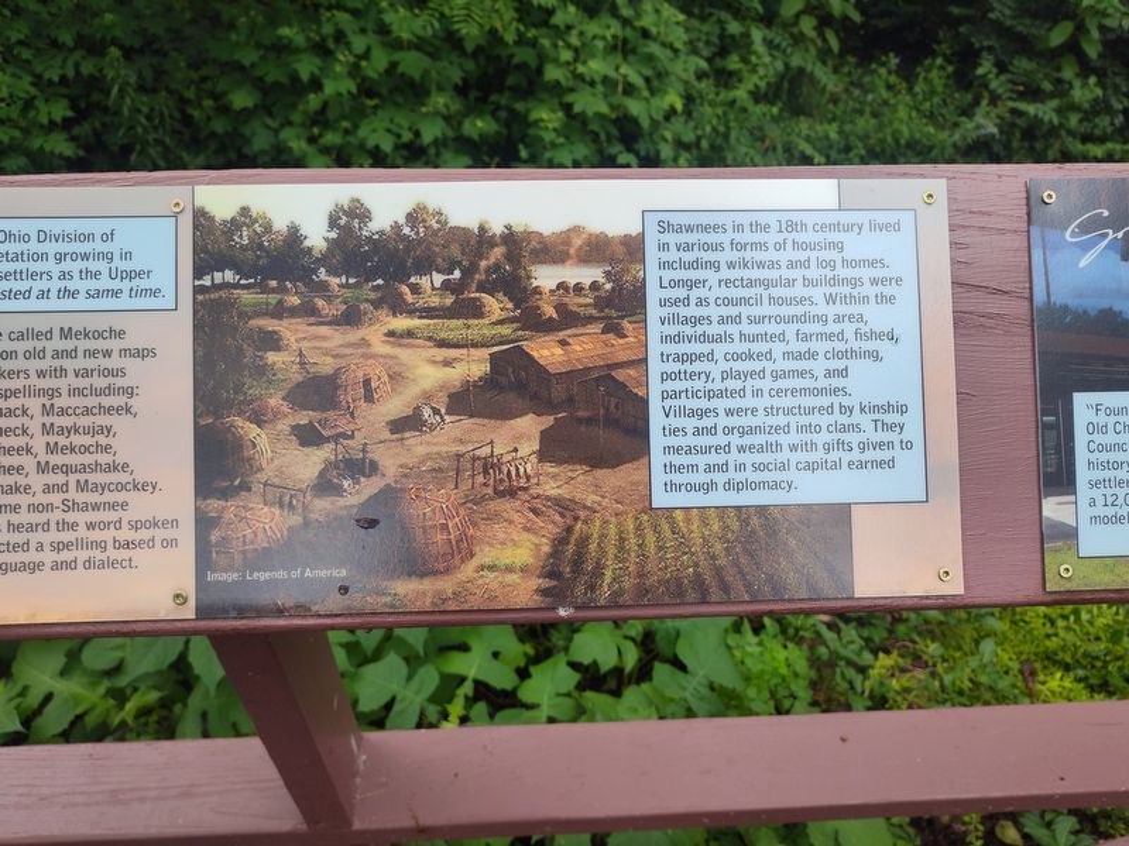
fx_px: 750
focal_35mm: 23
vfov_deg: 58.9
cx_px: 564
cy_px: 423
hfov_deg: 73.9
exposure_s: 1/200
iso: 161
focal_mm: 5.56
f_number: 1.8
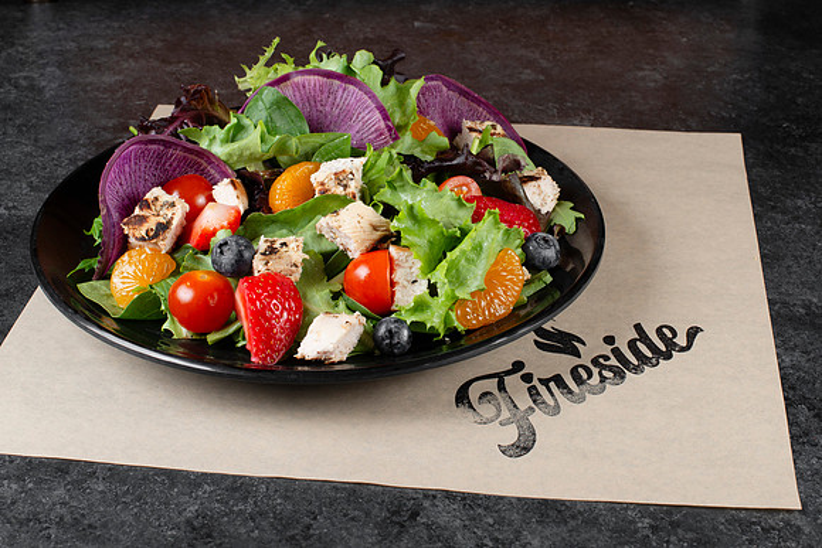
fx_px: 1349
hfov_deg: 33.9
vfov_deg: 23.0
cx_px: 439
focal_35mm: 59
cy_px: 255
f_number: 14
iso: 250
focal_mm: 50
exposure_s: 1/200
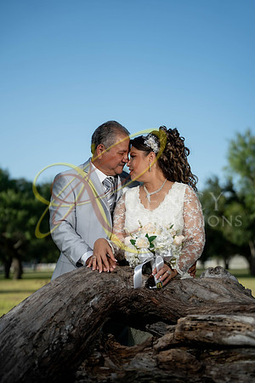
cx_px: 128
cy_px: 192
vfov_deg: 30.5
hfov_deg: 20.6
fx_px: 701
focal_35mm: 66
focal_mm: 66
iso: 160
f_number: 2.5
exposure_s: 1/2500
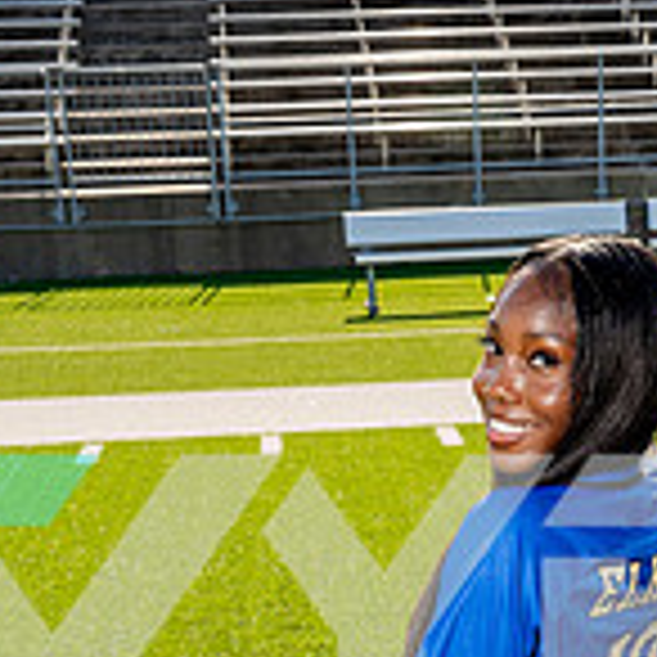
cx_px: 500
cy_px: 914
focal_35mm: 105
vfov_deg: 15.6
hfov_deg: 16.5
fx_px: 2255
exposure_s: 1/250
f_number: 10
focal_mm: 40
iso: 320
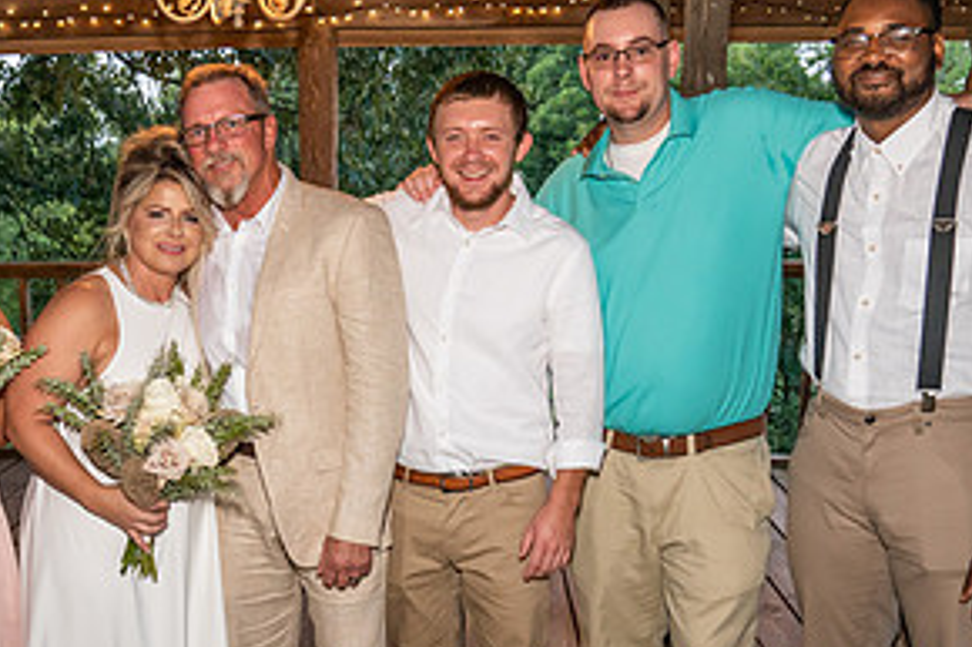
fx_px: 1295
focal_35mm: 48
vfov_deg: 27.8
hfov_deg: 40.2
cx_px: 268
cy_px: 458
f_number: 4.5
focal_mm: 24
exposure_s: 1/125
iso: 1600
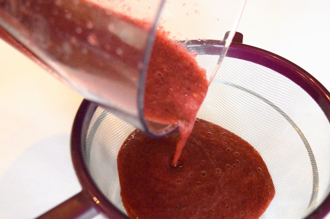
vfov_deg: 29.7
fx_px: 412
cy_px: 129
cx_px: 201
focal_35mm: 45
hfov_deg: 43.4
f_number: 4
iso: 3200
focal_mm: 24
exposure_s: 1/100
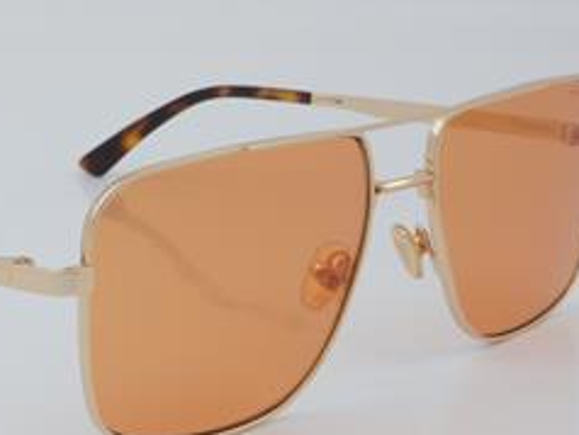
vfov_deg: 12.3
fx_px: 2026
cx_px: 141
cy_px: 260
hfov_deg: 16.2
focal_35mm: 121
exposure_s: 1/3
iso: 100
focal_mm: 50
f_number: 32
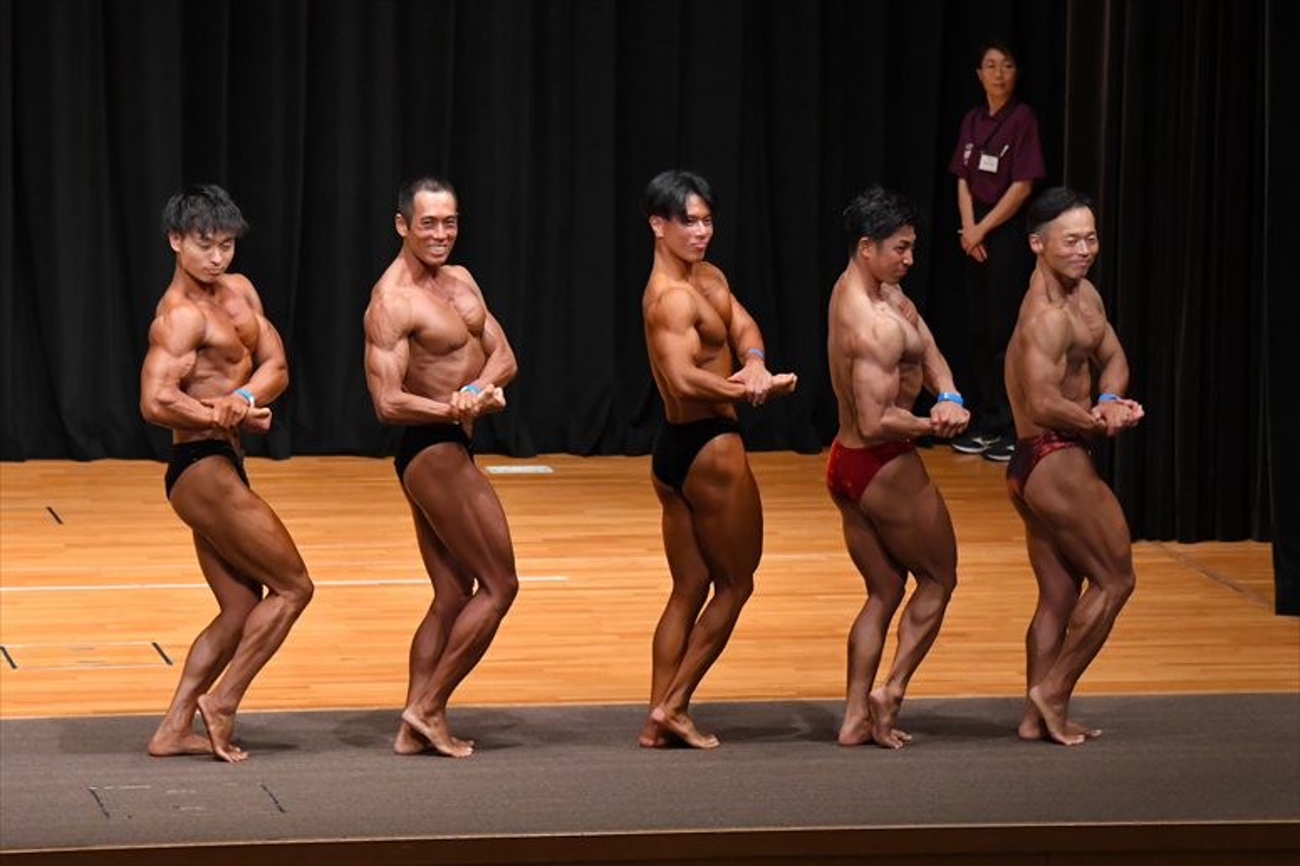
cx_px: 650
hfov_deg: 11.2
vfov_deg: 7.5
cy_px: 433
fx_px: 6605
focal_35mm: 183
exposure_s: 1/400
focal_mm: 122
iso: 5000
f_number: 5.6
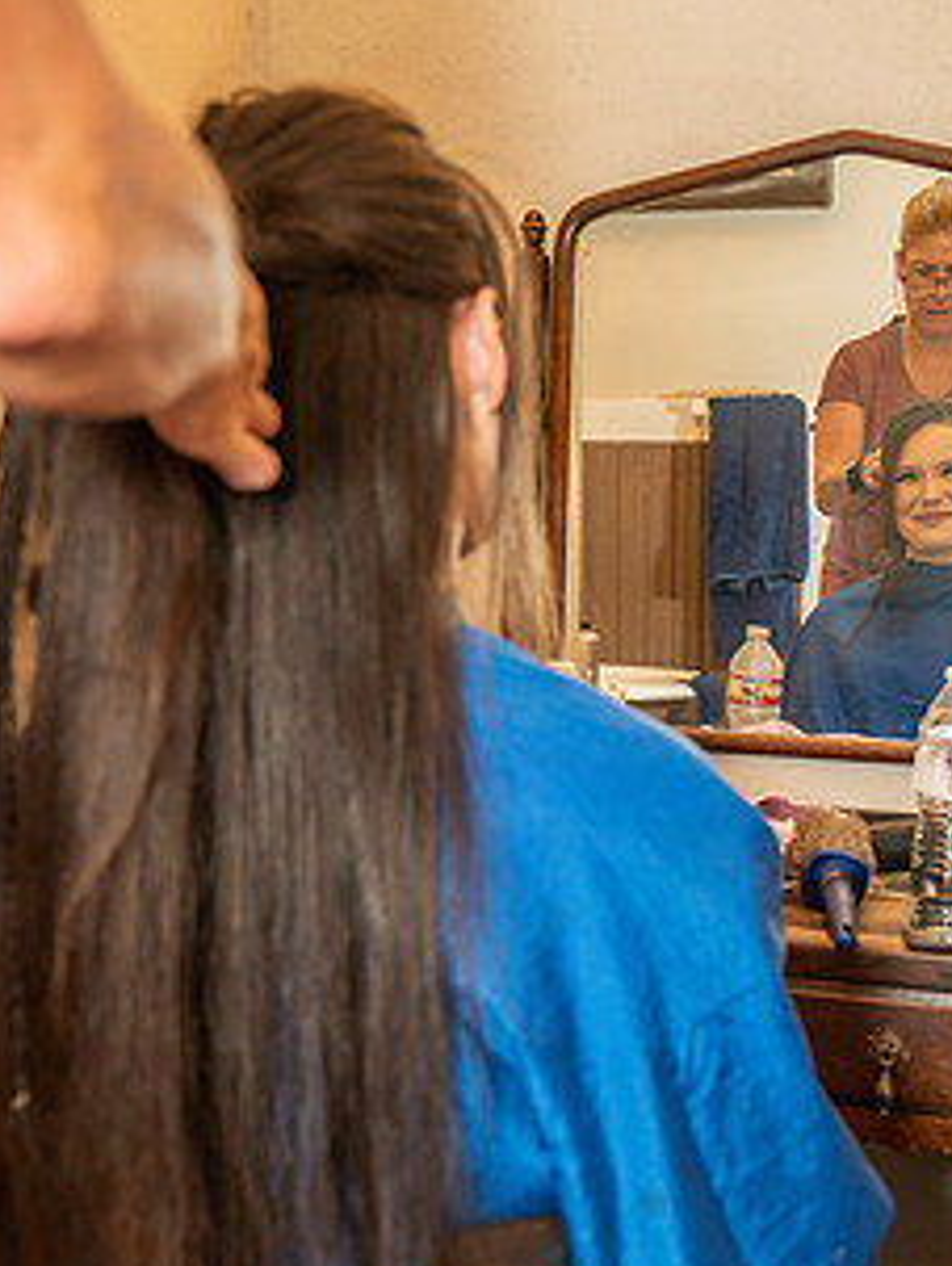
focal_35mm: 53
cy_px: 759
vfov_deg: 36.0
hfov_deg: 27.4
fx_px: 1941
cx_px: 621
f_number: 4.5
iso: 2000
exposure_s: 1/100
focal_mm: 37
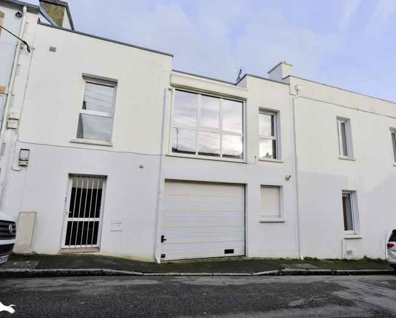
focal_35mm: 23
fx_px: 265
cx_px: 229
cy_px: 155
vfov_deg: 61.8
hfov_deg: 73.1
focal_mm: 19.5
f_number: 8
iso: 800
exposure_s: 1/4000
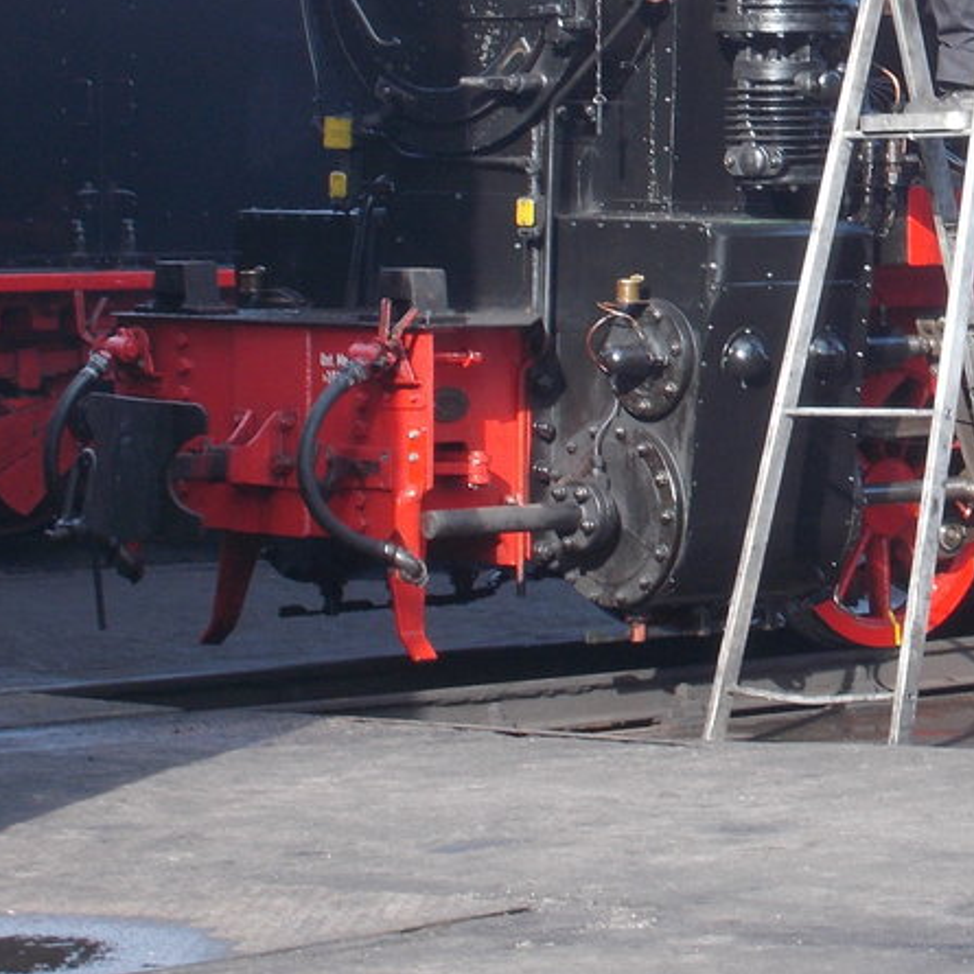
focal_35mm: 205
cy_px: 92
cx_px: 1153
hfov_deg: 8.4
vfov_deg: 8.5
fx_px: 6526
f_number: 6.3
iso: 80
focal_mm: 15.4
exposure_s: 1/60
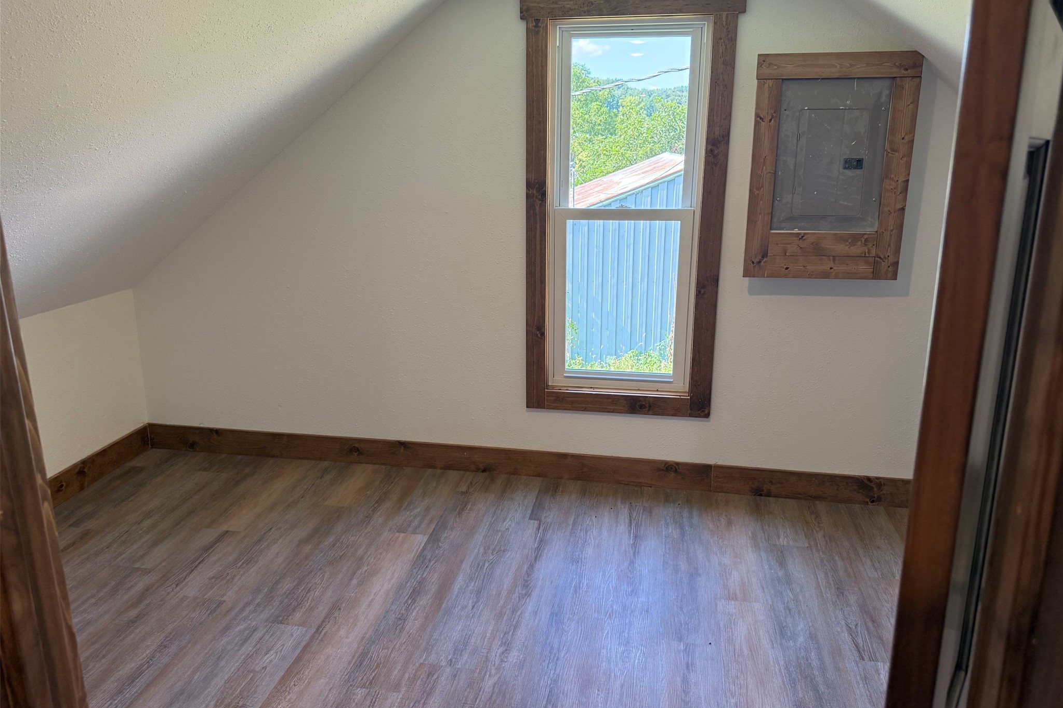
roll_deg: +0.2
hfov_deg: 71.5
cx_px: 532
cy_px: 340
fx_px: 738
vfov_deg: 51.3
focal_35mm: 25
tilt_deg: -14.6
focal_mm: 6.76
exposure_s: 1/181
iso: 200
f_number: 1.78
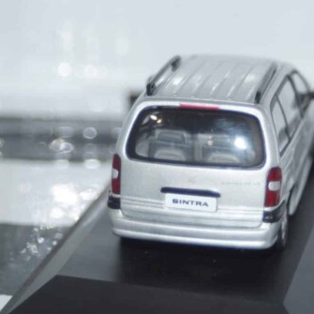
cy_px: 185
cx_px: 208
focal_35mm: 160
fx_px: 1642
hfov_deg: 10.9
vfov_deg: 10.9
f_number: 5.6
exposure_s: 1/80
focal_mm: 70
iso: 400
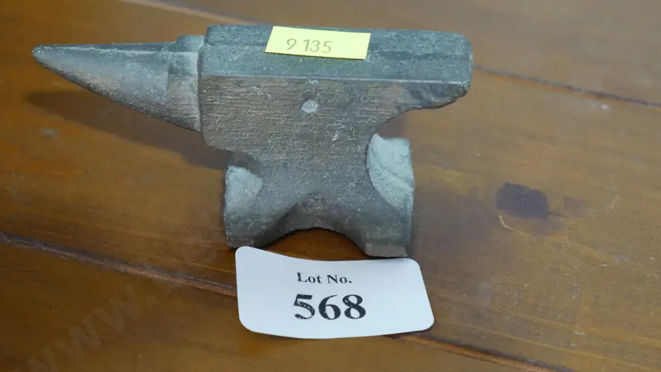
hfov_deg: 25.0
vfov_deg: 14.2
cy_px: 165
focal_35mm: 85
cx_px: 313
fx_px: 1490
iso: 2500
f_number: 5.5
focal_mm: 35
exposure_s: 1/80
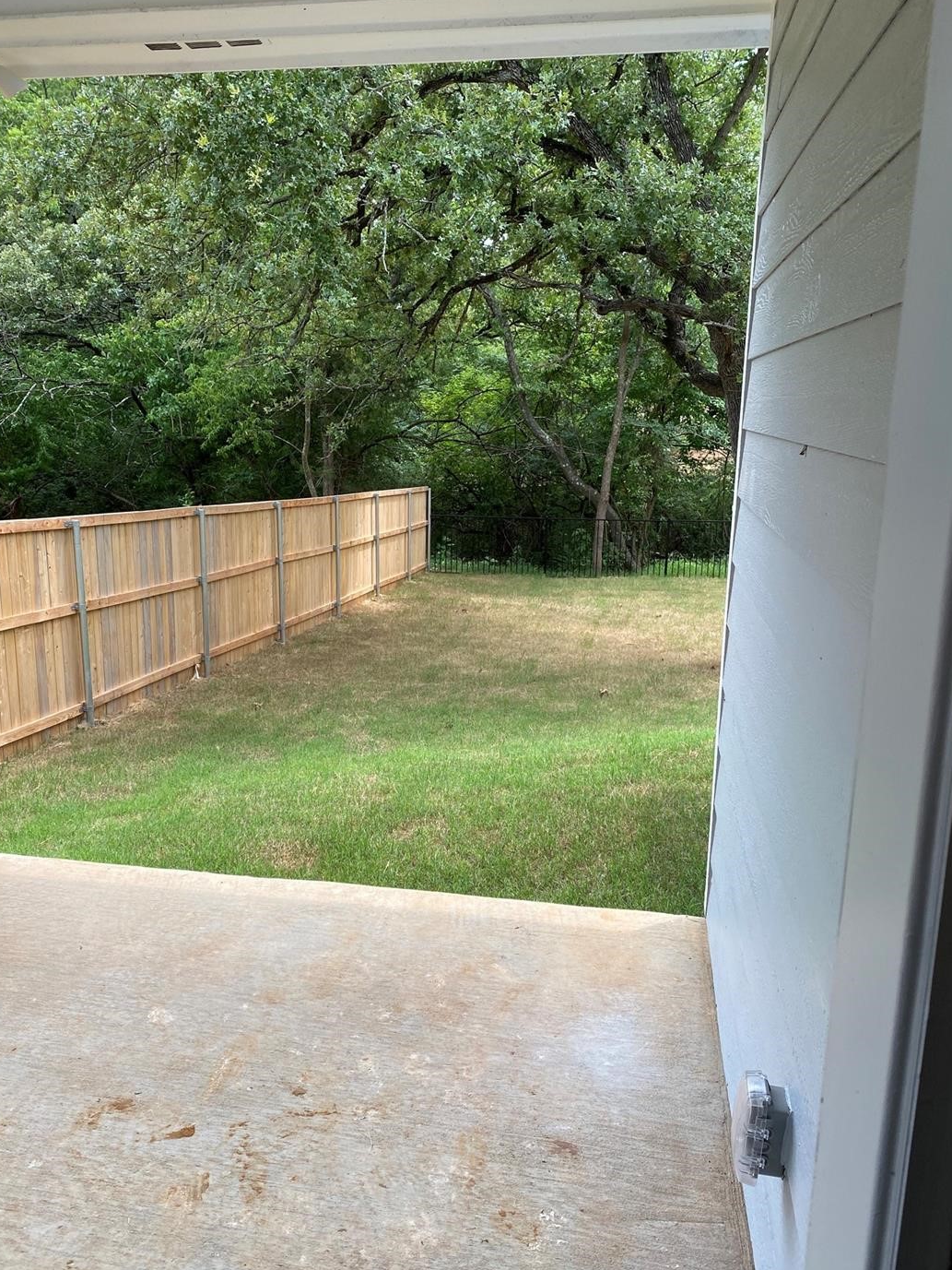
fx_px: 1063
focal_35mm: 29
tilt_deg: -14.1
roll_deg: +0.1
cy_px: 653
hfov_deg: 48.2
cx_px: 430
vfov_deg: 61.6
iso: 32
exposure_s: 1/252
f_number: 1.8
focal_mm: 4.25
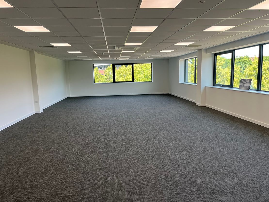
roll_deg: +0.7
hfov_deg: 67.3
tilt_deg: -6.3
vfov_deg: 53.1
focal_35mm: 26
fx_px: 202
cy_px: 101
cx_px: 134
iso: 40
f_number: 1.6
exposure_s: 1/143
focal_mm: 5.1
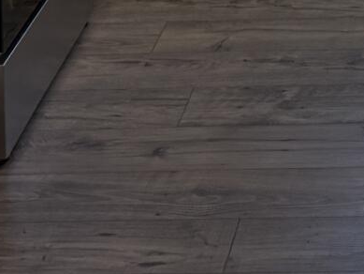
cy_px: -447
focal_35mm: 185
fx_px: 1946
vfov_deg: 7.4
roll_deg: +1.5
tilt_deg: -6.5
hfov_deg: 10.5
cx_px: 464
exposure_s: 1/403
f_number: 1.78
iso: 100
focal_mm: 6.76
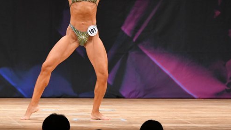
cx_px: 114
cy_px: 37
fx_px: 2278
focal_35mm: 372
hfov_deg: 5.8
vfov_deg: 3.3
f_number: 5.6
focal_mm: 150
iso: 3200
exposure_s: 1/400
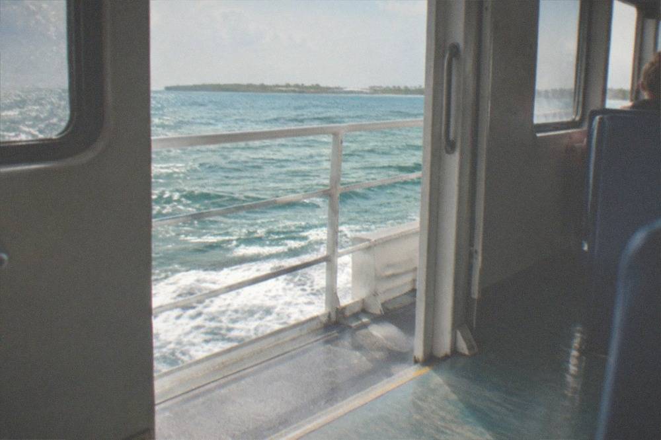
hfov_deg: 31.4
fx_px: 1175
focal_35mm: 64
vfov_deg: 21.2
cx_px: 330
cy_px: 220
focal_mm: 64
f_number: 4
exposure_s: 1/640
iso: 200
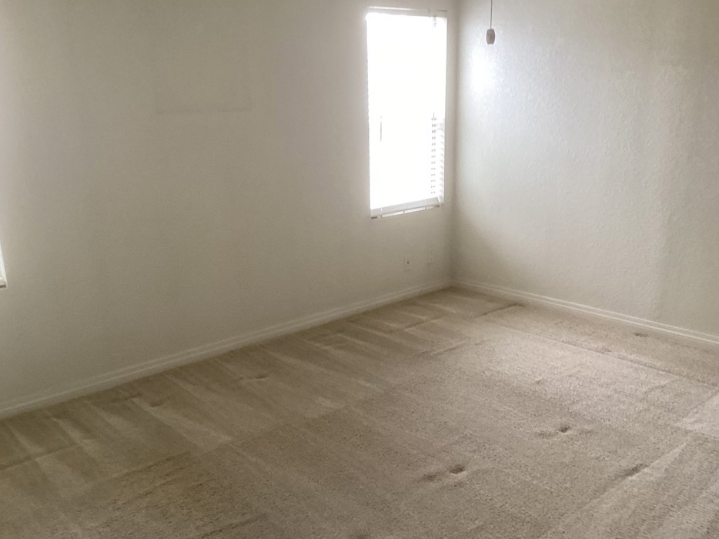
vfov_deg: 41.7
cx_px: 353
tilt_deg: -15.5
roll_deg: +0.5
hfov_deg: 54.0
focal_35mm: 34
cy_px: 290
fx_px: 706
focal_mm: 3.3
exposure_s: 1/60
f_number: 2.4
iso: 100
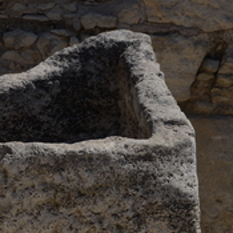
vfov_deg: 10.9
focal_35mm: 160
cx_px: -25
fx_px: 1218
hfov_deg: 10.8
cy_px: 170
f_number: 10
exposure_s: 1/400
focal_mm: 50
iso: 100
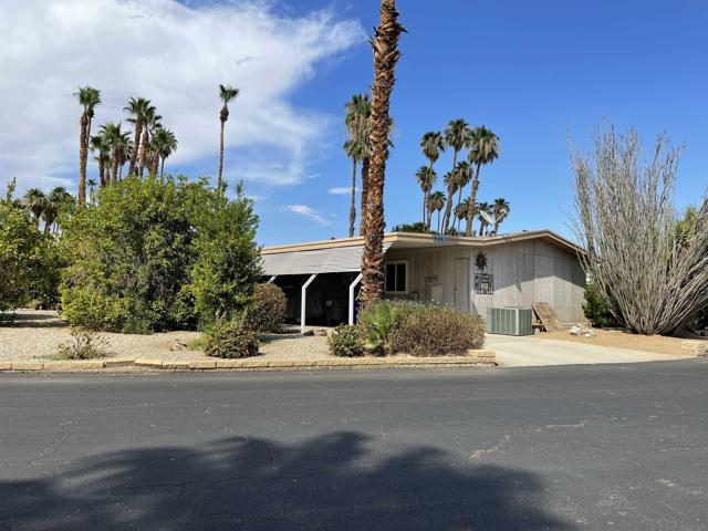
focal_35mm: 25
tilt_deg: +4.2
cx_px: 354
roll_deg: -1.1
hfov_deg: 69.4
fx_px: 511
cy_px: 266
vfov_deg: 54.9
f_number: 1.6
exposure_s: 1/3559
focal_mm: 5.1
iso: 32
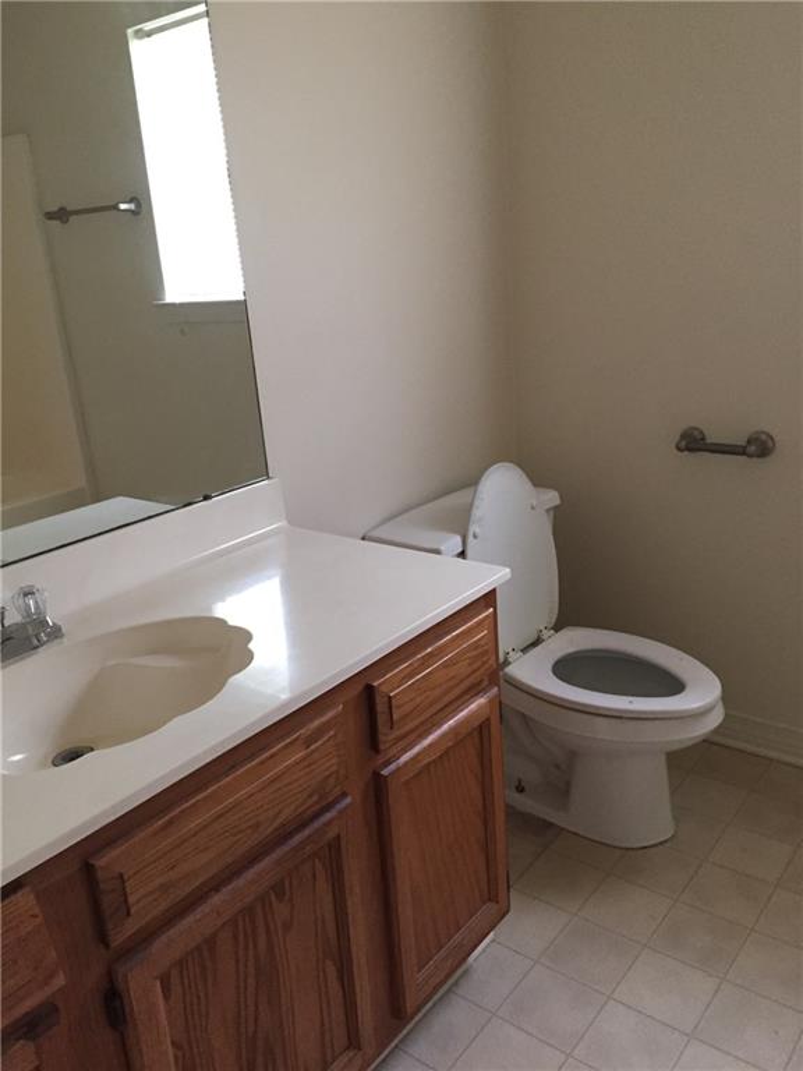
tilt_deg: -15.6
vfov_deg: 61.7
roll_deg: +5.1
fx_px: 897
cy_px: 536
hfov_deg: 48.2
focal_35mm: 29
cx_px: 402
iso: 250
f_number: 2.2
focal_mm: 4.15
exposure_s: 1/30
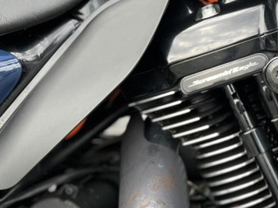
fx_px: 626
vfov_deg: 18.3
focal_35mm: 78
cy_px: -12
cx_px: 370
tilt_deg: -15.6
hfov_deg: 22.2
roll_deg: -1.9
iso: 40
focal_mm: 5.1
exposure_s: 1/207
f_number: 1.6
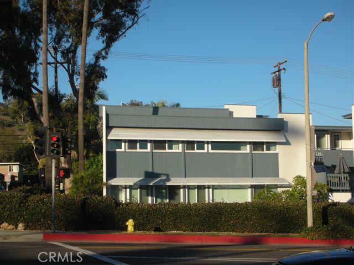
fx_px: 747
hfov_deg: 26.7
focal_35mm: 73
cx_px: 177
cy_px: 132
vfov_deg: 20.2
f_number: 4.4
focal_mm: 12.2
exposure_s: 1/320
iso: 50
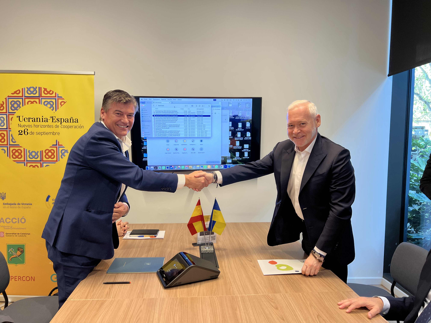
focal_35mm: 26
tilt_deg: -4.0
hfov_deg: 67.3
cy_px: 162
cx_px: 216
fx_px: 324
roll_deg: -0.3
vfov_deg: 53.1
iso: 80
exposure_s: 1/60
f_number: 1.5
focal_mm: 5.7
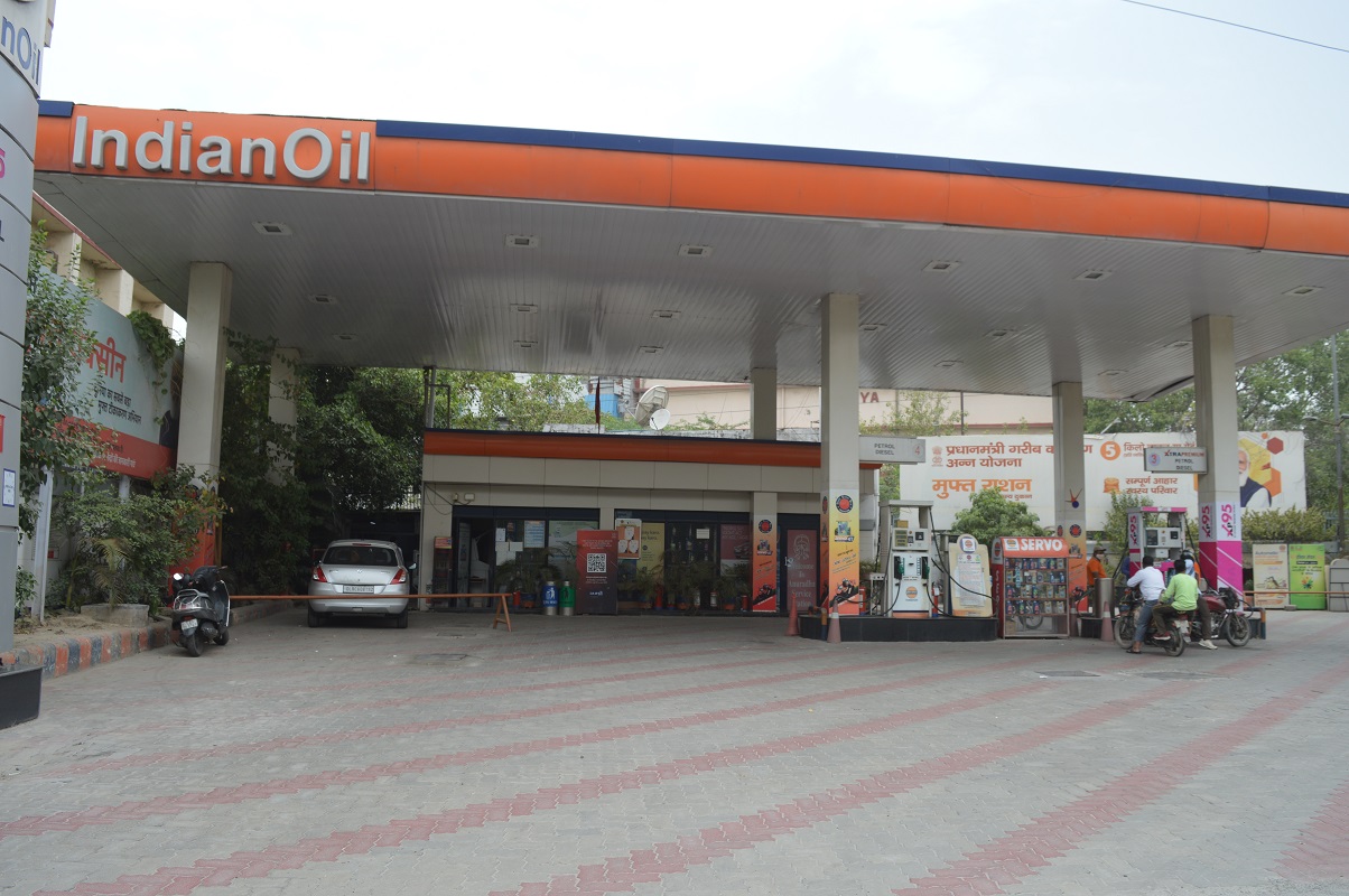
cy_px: 448
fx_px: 1011
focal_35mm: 27
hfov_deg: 67.4
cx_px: 674
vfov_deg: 47.8
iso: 100
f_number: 7.1
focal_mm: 18
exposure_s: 1/200
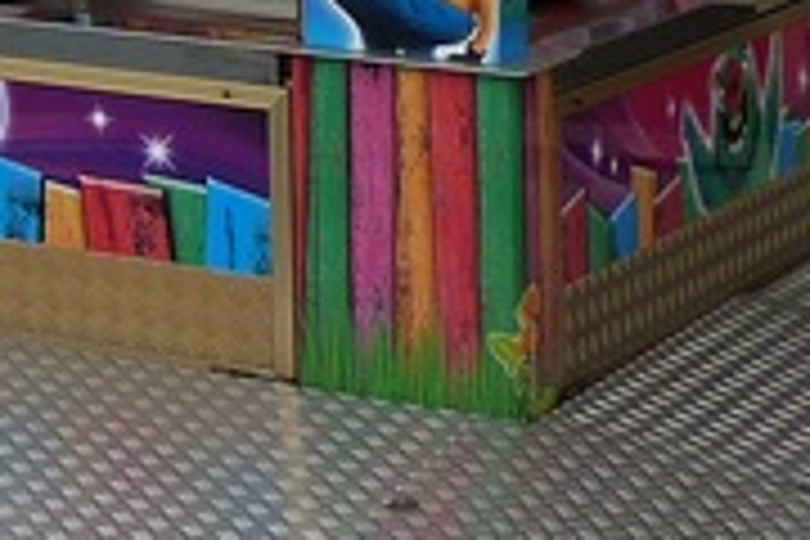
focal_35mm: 150
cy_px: -819
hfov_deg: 12.8
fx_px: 3375
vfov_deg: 8.3
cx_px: -504
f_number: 4
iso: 100
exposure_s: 1/160
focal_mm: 4.6
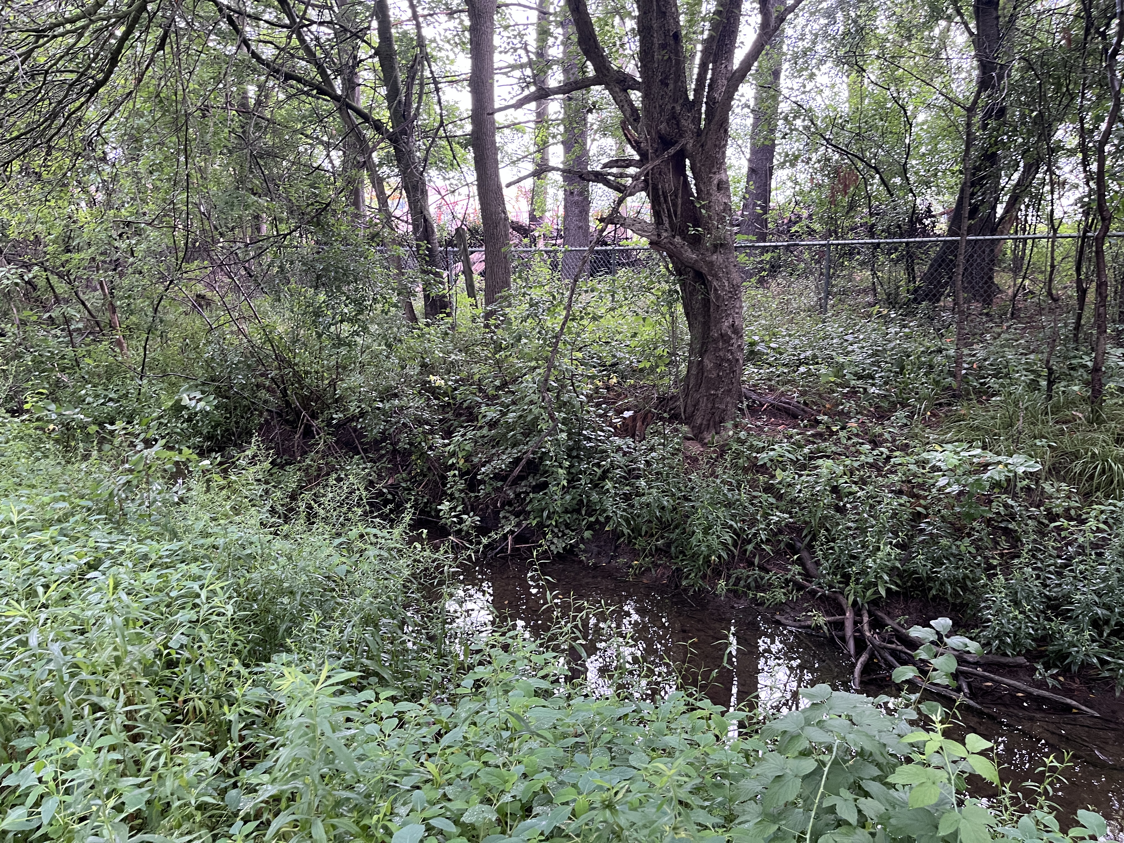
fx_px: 844
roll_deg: +0.7
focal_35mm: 26
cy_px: 422
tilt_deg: -9.9
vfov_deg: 53.1
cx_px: 562
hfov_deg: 67.3
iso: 250
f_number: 1.6
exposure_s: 1/60
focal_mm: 5.1
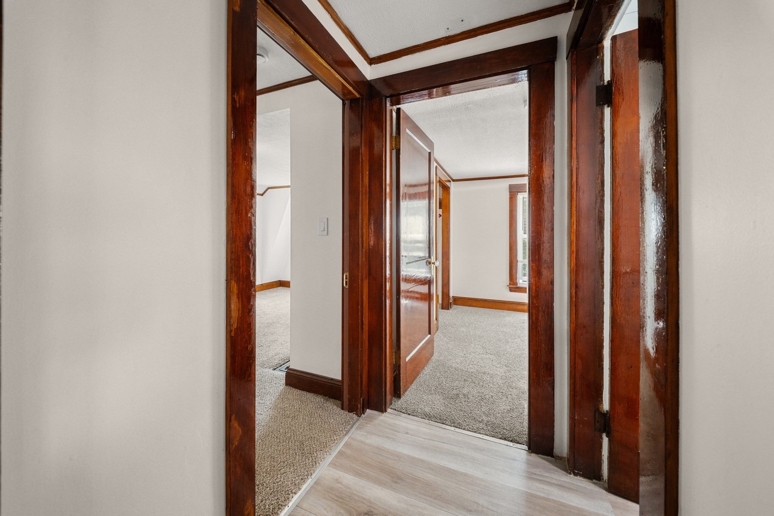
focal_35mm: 12
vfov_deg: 90.0
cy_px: 258
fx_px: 258
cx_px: 387
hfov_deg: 112.6
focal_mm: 12
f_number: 7.1
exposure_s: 1/10
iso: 1600
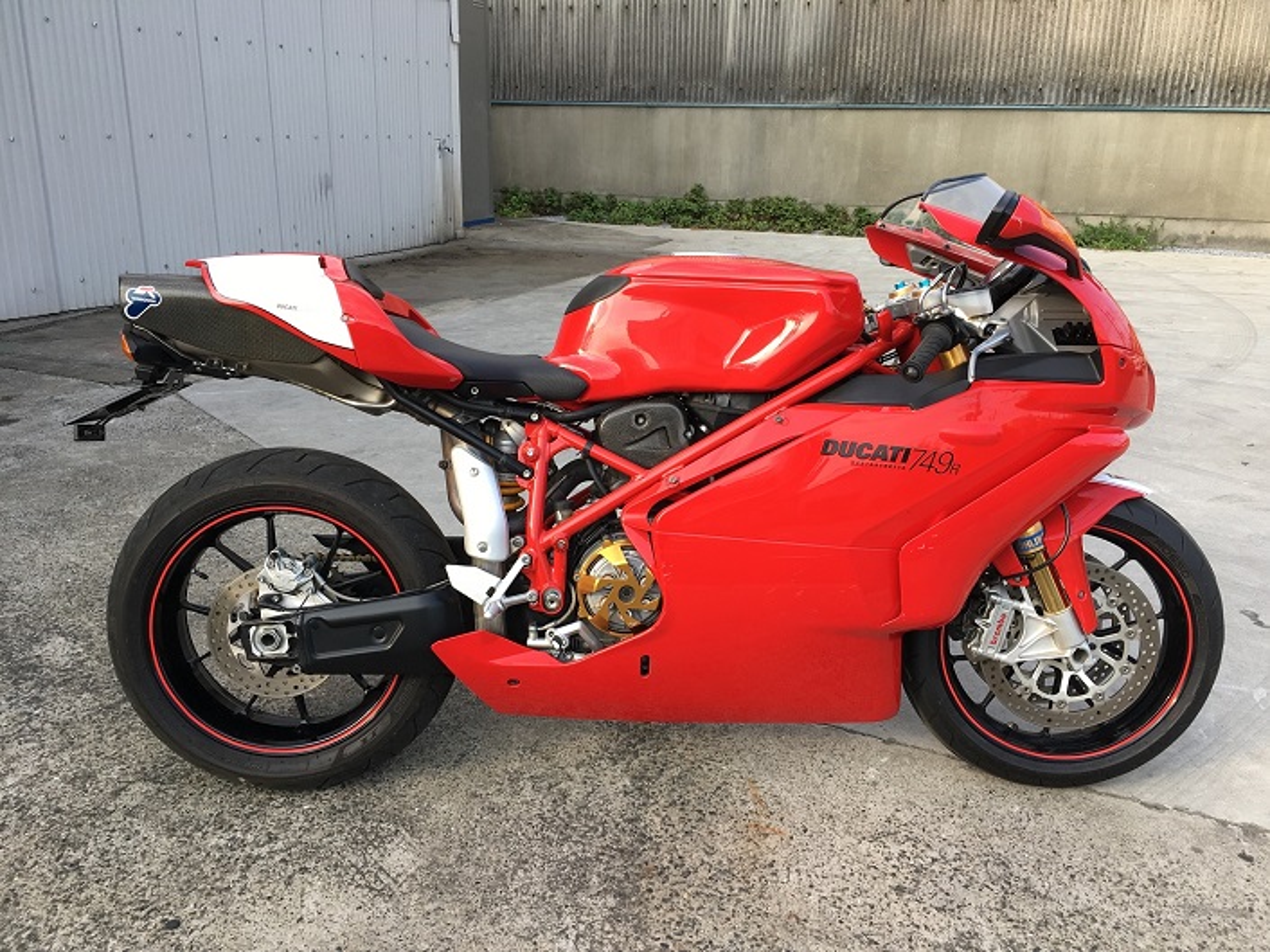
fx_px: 1064
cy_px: 476
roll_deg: -2.1
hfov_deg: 61.7
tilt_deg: -18.5
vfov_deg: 48.2
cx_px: 635
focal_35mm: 29
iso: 25
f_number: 2.2
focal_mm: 4.15
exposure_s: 1/187
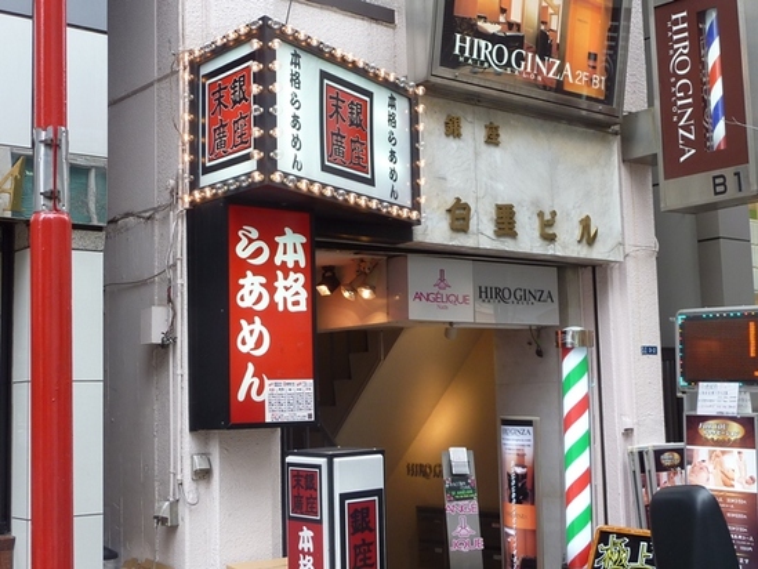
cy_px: 284
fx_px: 1095
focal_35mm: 50
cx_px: 379
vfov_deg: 29.1
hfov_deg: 38.2
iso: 80
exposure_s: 1/50
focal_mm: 5.7
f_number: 3.5
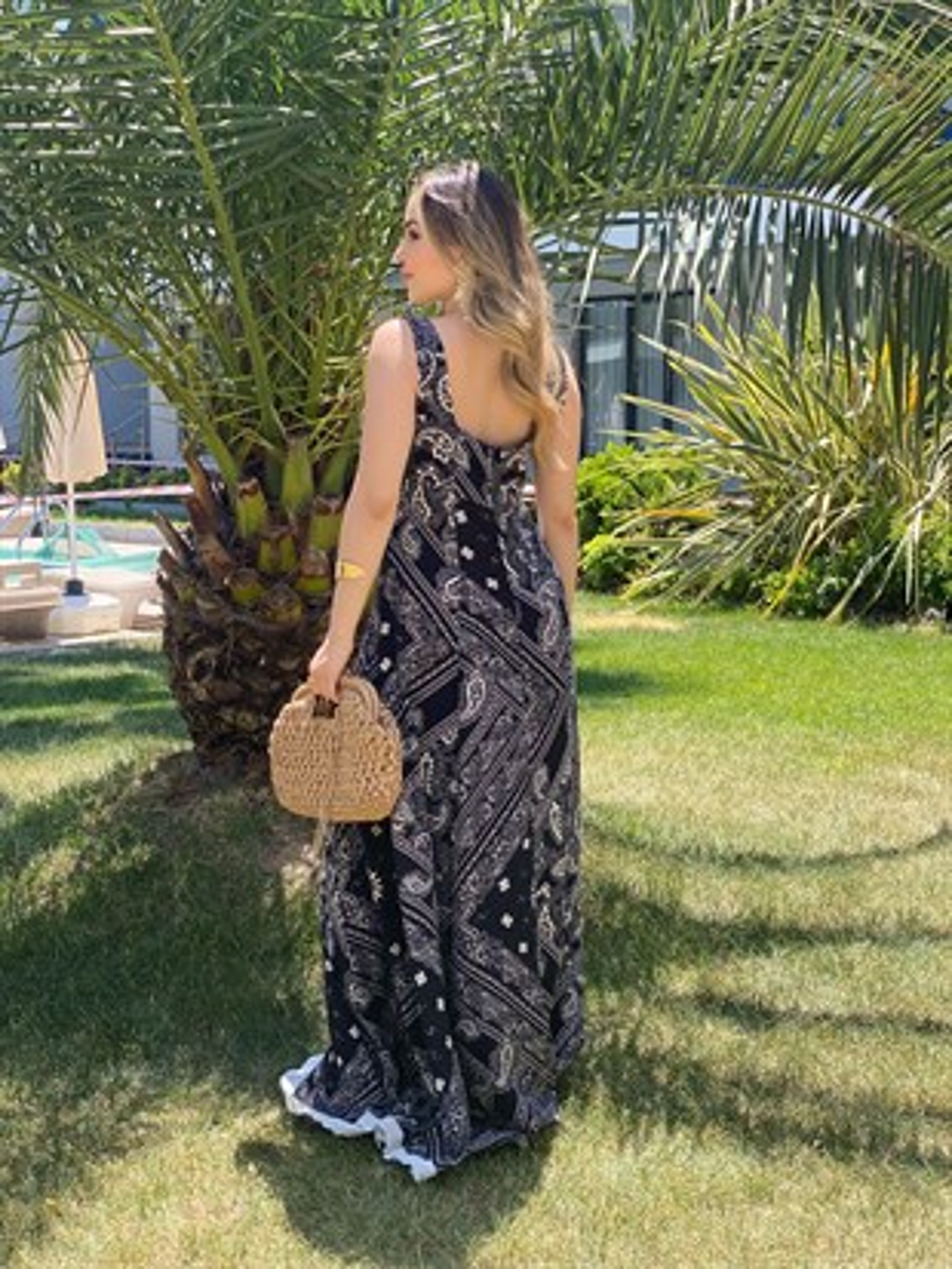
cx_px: 476
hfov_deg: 28.0
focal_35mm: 52
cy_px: 634
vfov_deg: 36.8
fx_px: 1906
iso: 20
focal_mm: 6
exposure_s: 1/335
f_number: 2
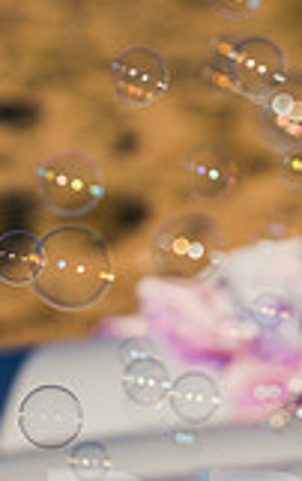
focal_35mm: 188
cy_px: 214
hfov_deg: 6.9
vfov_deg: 11.1
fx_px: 2469
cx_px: 475
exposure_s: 1/3200
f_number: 2.2
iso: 100
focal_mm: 50
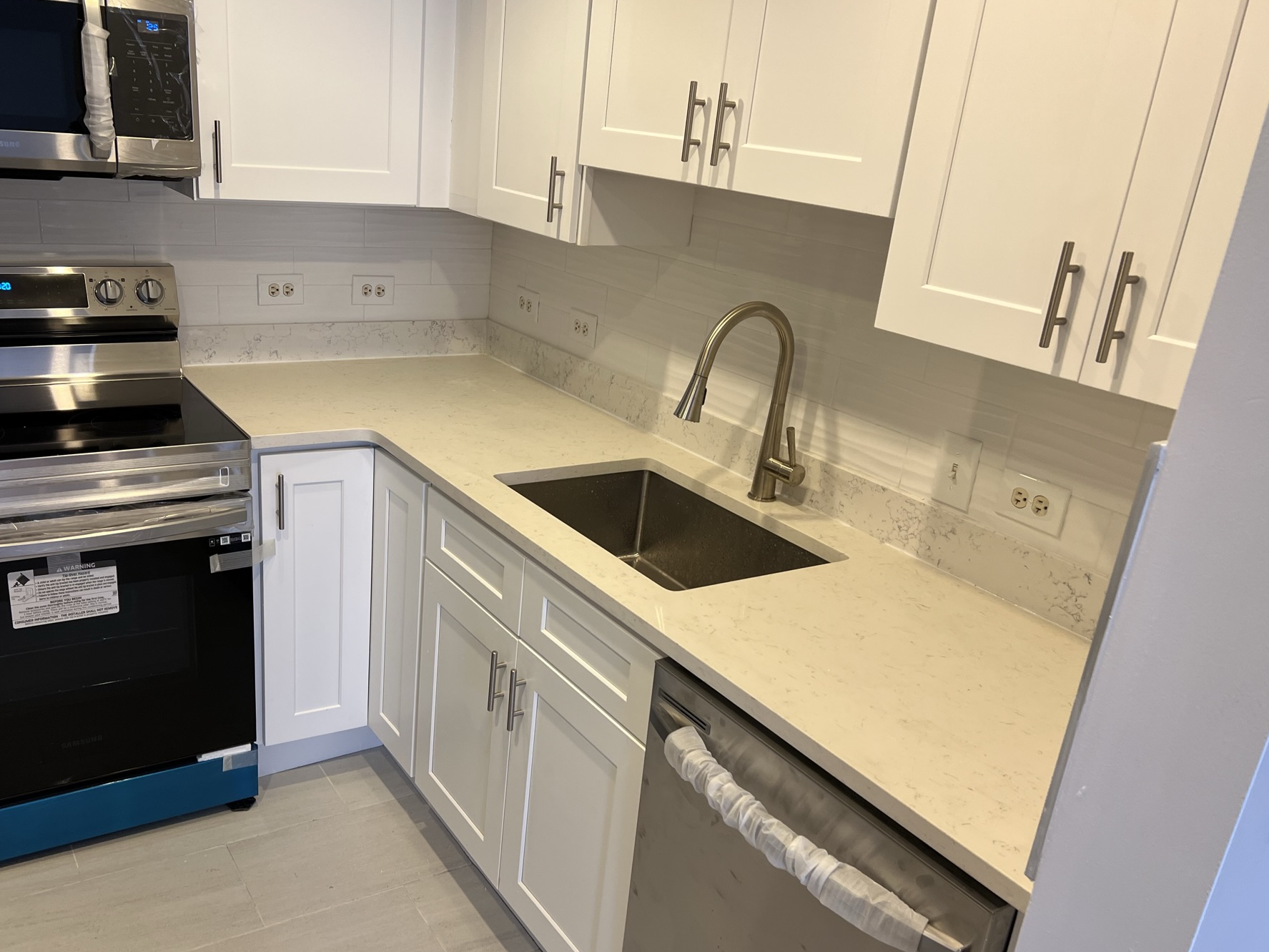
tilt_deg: -21.4
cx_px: 555
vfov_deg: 46.7
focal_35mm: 30
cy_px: 541
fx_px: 1100
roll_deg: -4.4
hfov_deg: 59.8
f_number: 1.5
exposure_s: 1/60
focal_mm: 5.7
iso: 80
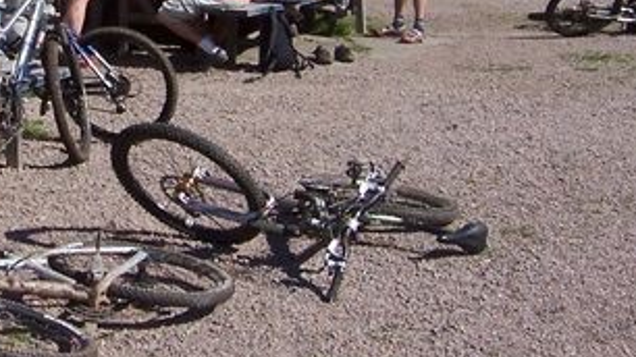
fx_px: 1568
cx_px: -9
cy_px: -87
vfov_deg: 12.6
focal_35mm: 93
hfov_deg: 22.0
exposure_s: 1/500
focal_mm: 6
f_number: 4.8
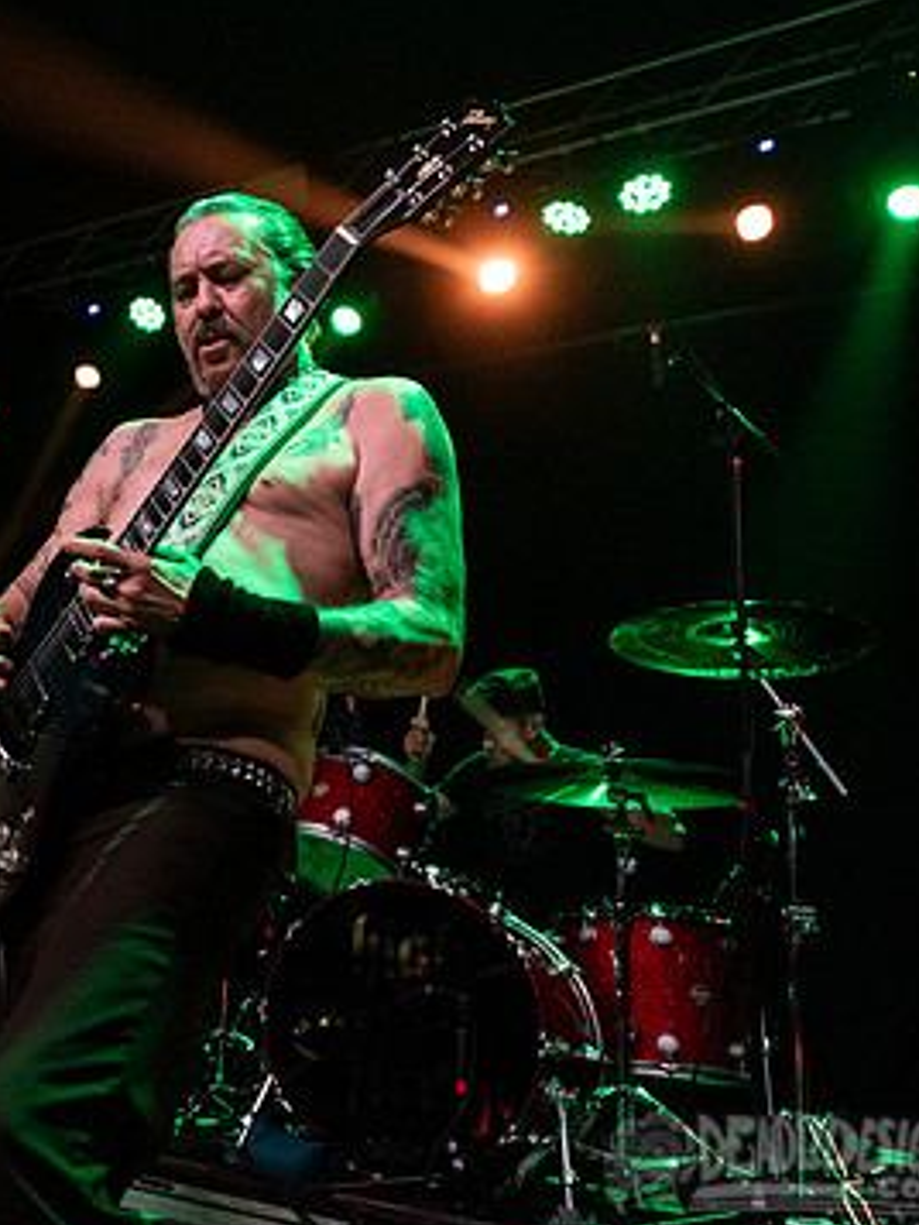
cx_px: -62
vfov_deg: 43.8
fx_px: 1521
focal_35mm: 43
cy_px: 542
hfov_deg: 30.5
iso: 2500
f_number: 3.2
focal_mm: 24
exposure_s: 1/125
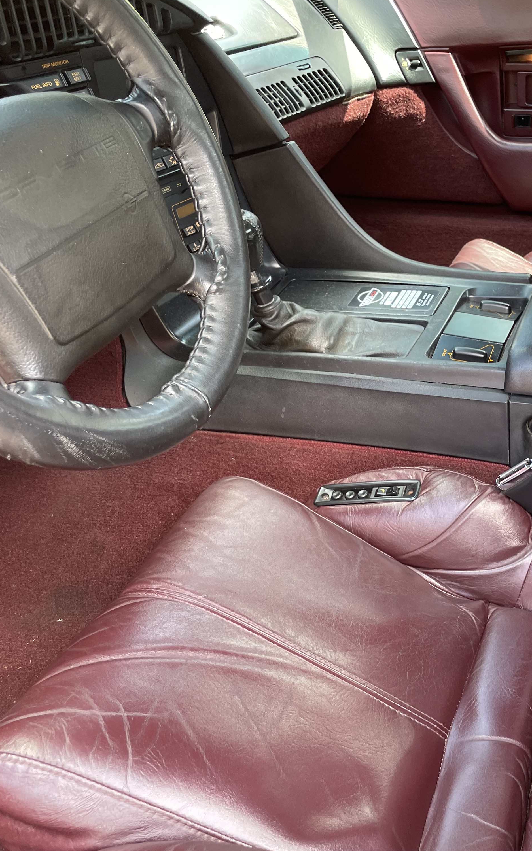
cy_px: 425
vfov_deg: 52.7
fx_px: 858
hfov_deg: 32.8
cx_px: 474
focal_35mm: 37
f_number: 1.6
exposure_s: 1/121
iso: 100
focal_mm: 4.2
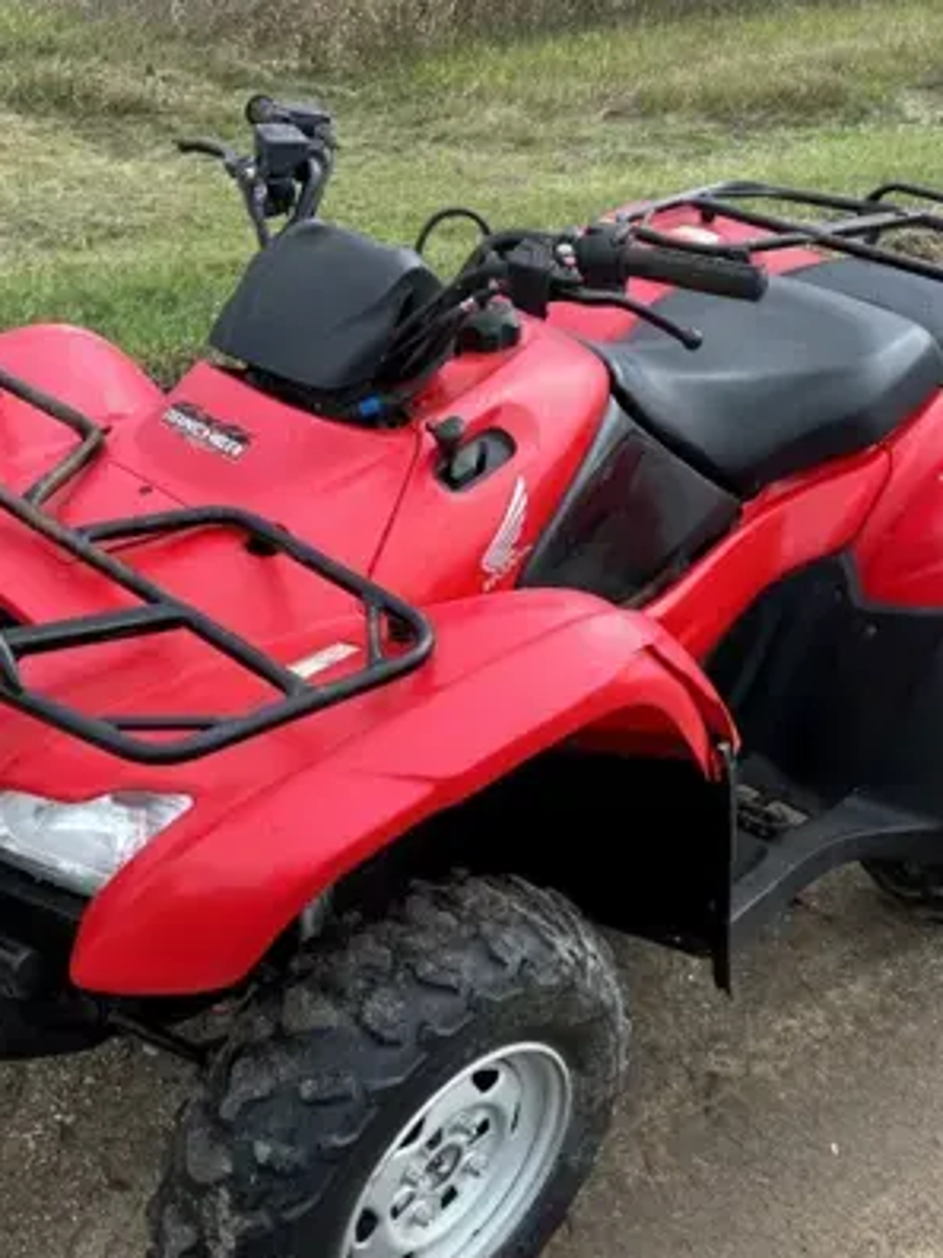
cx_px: 464
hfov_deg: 34.3
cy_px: 759
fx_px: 1526
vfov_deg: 44.5
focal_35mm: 42
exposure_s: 1/949
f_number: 1.5
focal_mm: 5.7
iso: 50
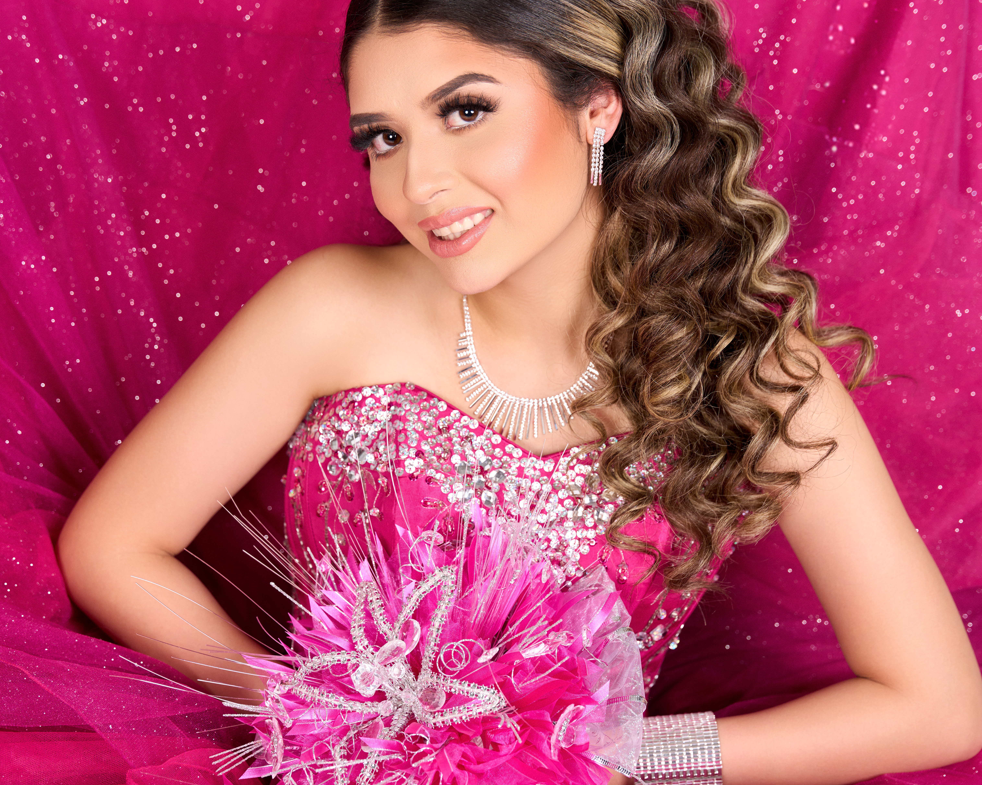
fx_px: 2105
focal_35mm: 72
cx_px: 486
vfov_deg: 21.1
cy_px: 409
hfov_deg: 26.3
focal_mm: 50.3
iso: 160
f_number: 3.5
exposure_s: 1/125
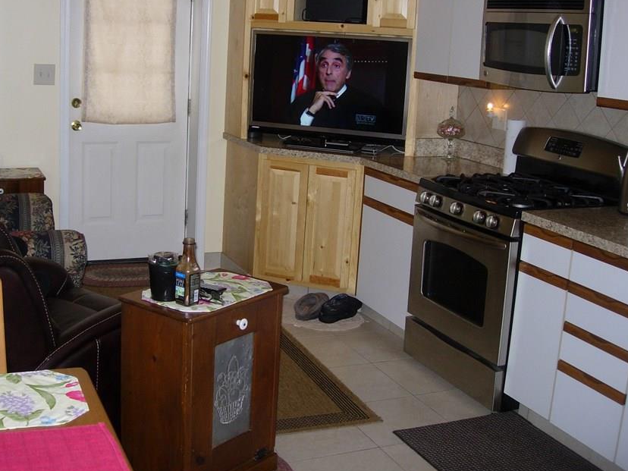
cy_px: 202
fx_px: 853
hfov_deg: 40.3
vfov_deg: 30.8
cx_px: 267
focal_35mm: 47
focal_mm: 7.8
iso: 102
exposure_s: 1/82.9
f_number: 2.8
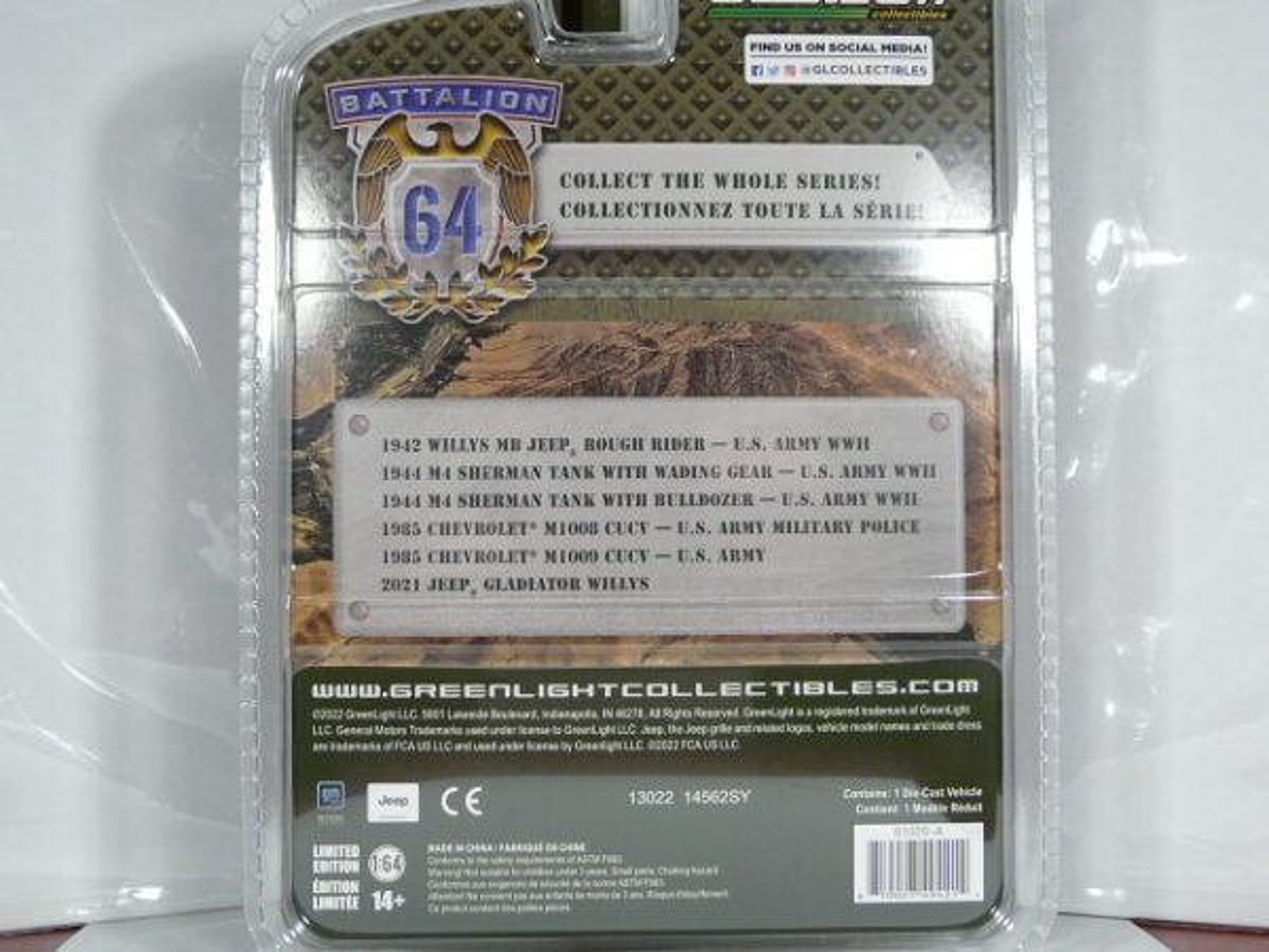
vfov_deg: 32.2
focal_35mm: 45
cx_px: 634
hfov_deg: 42.1
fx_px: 1650
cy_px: 476
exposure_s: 1/50
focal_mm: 4.6
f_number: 2.8
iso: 100
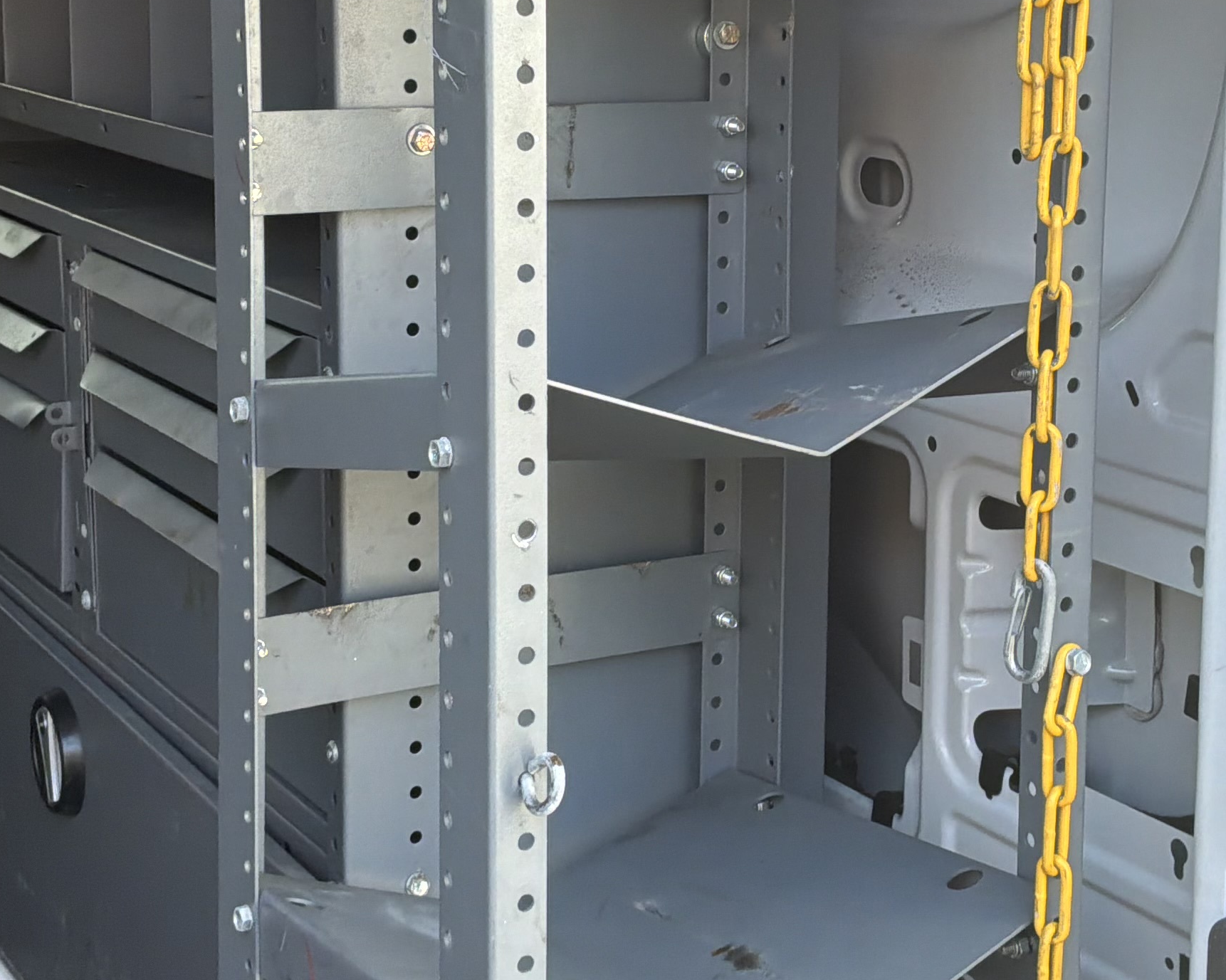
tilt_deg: -12.8
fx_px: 2322
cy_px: 360
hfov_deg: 29.5
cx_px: 736
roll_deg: -1.6
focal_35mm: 64
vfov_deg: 23.8
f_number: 1.8
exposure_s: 1/122
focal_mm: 3
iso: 32
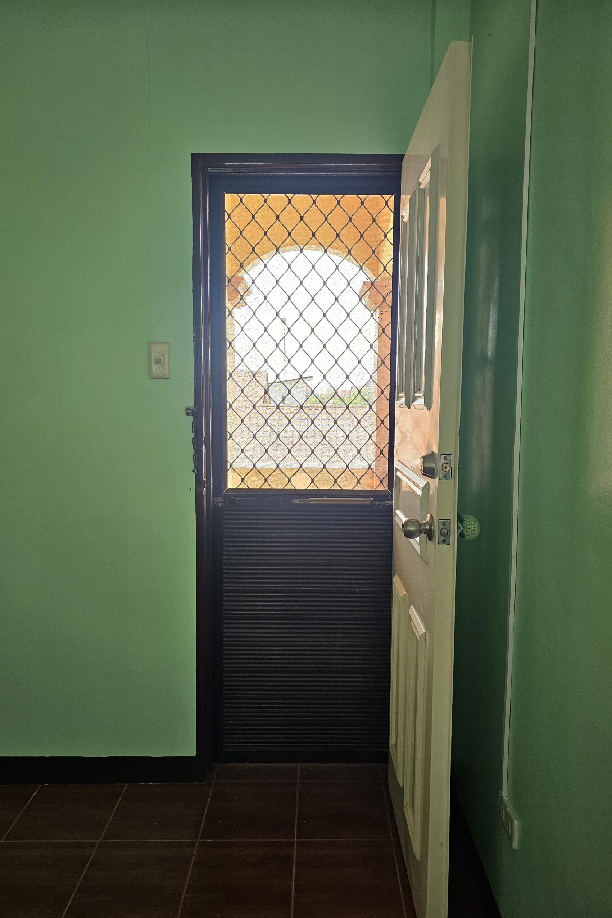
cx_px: 322
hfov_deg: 53.1
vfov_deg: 73.7
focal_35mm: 24
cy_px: 459
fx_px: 612
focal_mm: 6.3
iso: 160
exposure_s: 1/207
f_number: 1.7
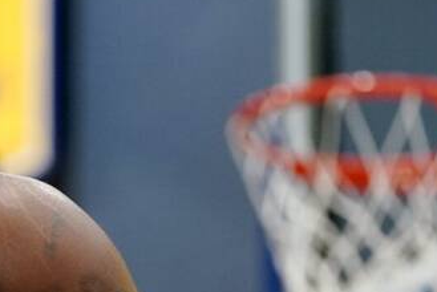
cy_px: 323
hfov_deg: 4.8
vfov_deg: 3.2
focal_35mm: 430
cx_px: -1
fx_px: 5224
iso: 4000
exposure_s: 1/640
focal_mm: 118
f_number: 2.8
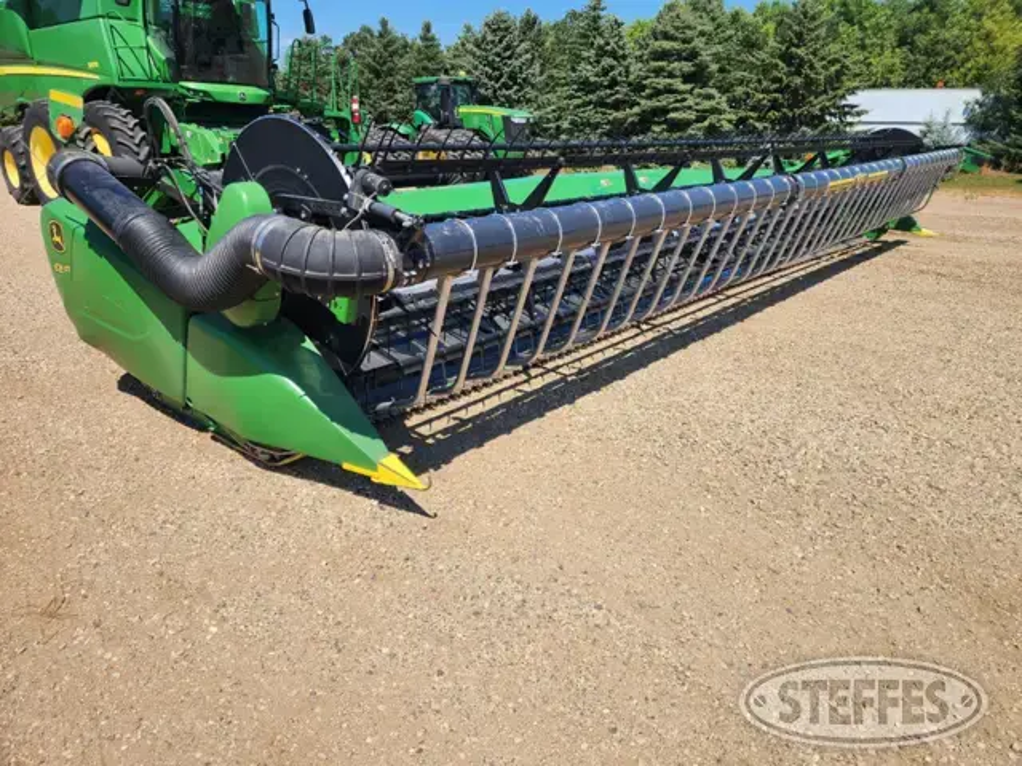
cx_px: 511
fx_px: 679
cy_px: 383
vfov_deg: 58.9
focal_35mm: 23
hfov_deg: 73.9
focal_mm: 6.4
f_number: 1.8
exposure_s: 1/1186
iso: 12
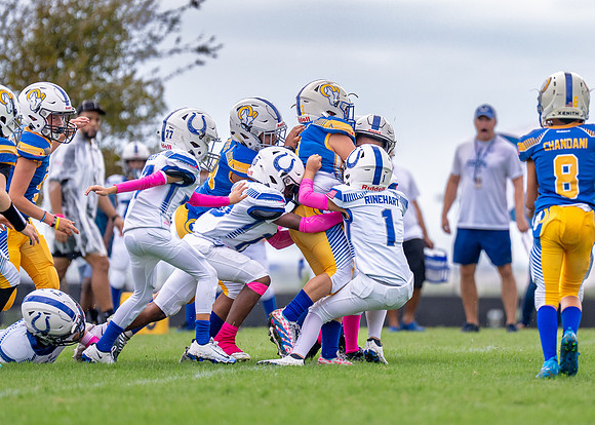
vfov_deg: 3.8
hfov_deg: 5.3
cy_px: 197
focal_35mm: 384
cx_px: 345
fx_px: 6481
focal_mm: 200
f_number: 2.8
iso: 400
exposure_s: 1/1600
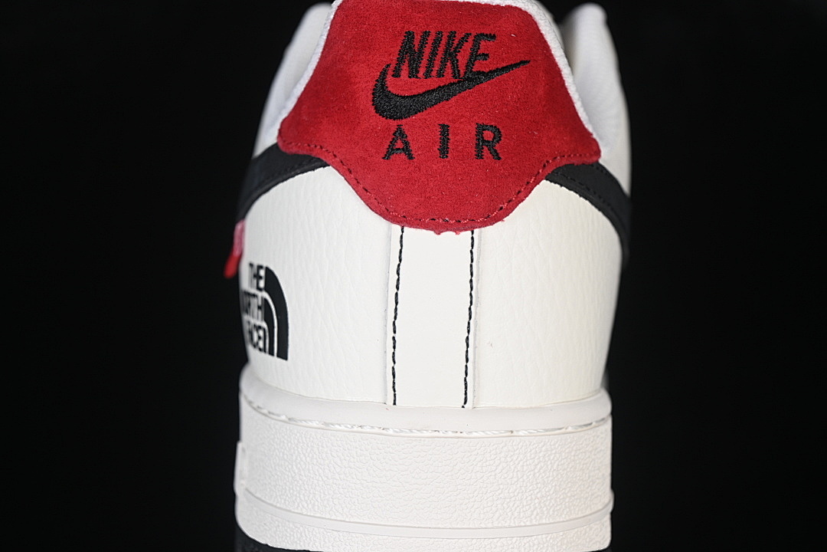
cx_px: 414
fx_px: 1723
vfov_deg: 18.2
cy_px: 276
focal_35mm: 75
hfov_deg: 27.0
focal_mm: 50
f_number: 7.1
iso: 160
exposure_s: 1/80
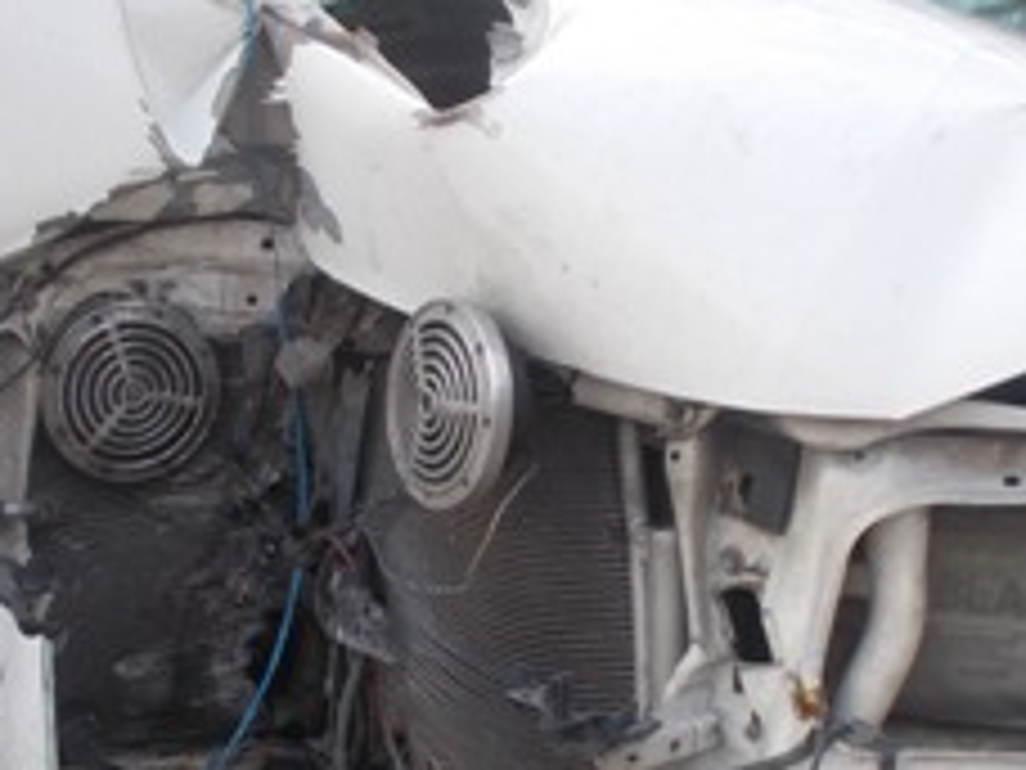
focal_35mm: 73
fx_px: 2164
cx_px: 454
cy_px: 572
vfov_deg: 20.0
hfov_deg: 26.7
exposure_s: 1/320
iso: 80
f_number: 3.2
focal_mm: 4.6
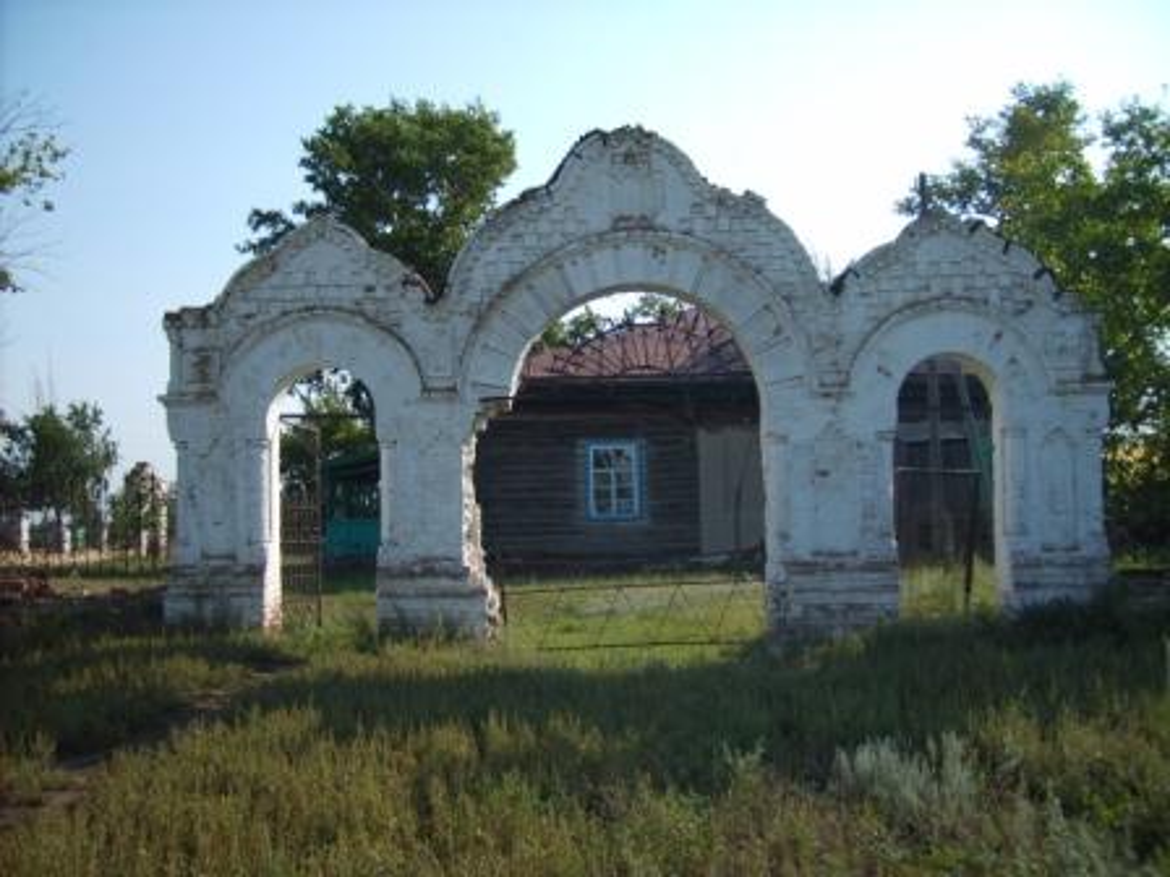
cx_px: 585
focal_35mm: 35
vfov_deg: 40.7
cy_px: 438
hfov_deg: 52.6
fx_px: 1183
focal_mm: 5.8
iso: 50
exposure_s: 1/180
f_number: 7.1
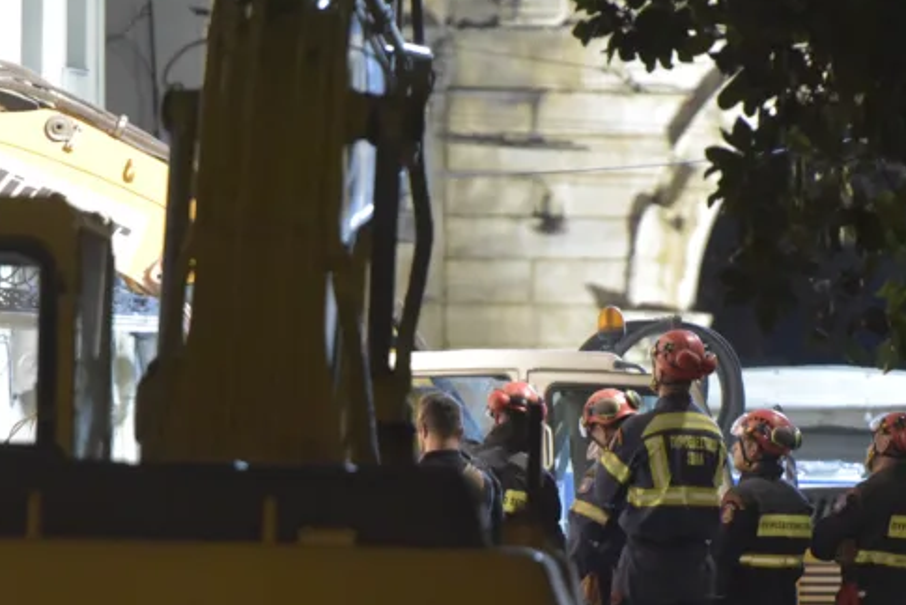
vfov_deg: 3.3
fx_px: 10626
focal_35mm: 422
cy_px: 499
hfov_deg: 4.9
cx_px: 405
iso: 12800
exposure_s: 1/80
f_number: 3.2
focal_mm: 200
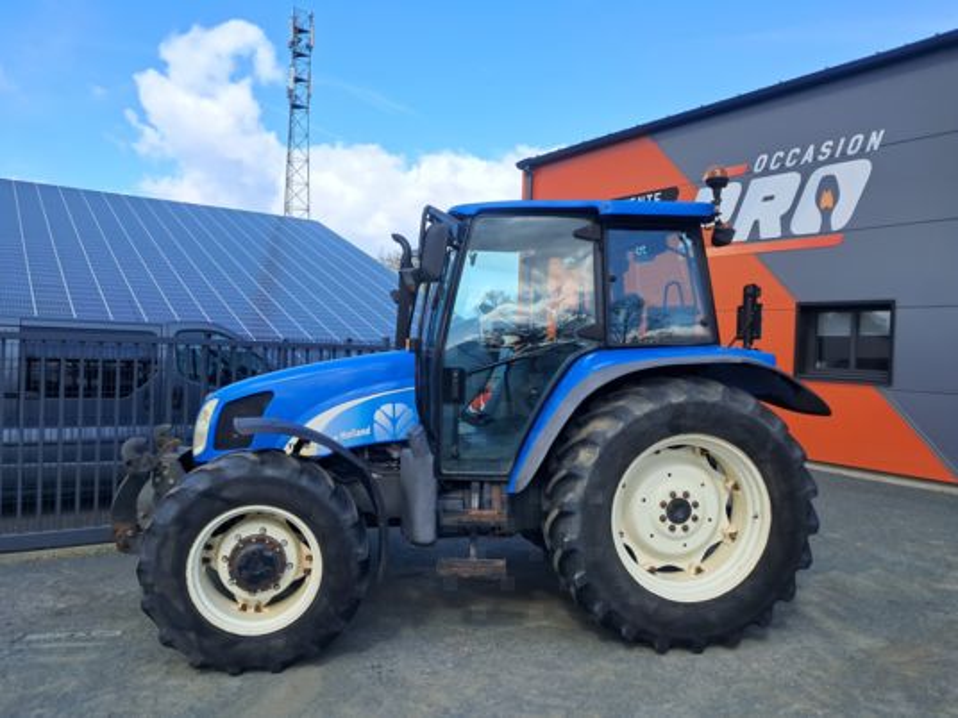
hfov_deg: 65.3
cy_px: 359
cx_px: 479
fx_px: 747
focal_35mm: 27
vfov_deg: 51.4
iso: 50
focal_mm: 4
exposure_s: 1/431
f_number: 1.8
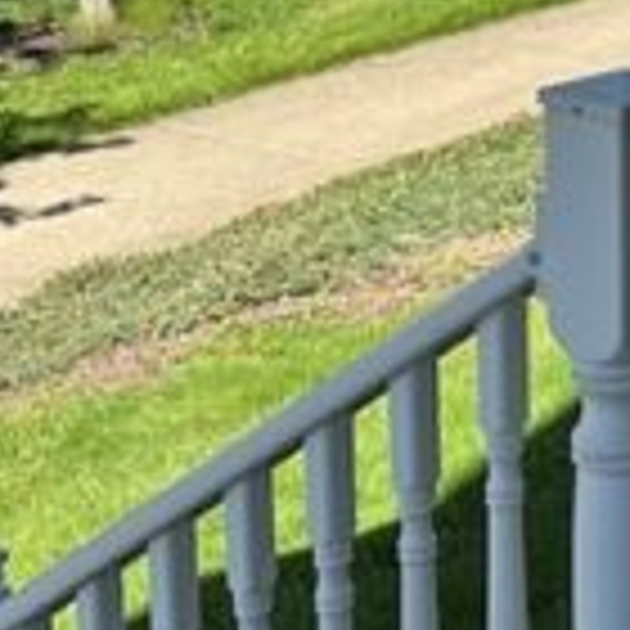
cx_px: 1436
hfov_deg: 12.0
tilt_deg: -5.4
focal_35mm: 121
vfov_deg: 13.8
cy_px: -234
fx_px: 2491
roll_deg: -1.4
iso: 80
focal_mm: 6.86
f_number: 1.78
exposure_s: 1/3058
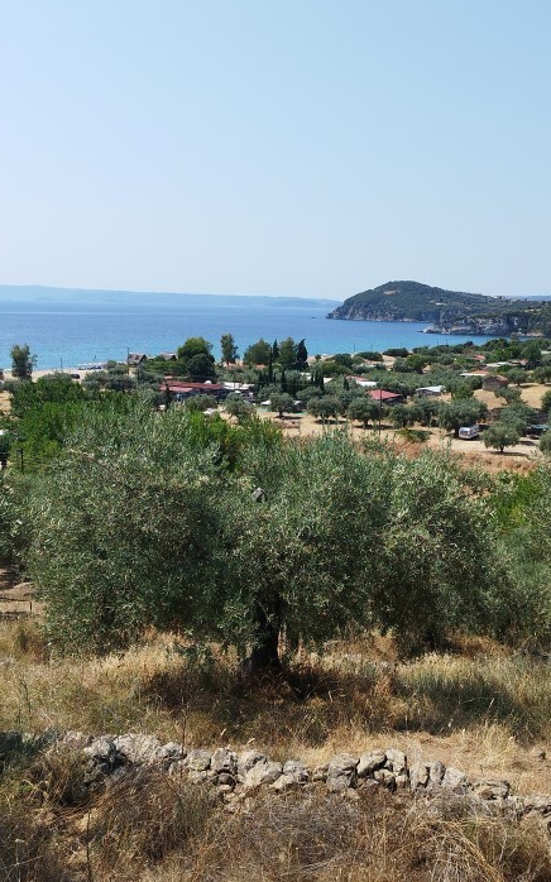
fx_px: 841
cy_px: 457
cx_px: 301
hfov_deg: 36.2
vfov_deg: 55.3
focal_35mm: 35
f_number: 1.89
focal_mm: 5.89
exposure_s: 1/886
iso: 50
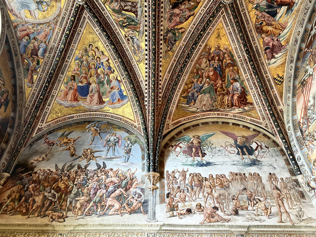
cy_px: 118
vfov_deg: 53.1
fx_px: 237
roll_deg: +0.0
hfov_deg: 67.3
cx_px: 158
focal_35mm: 26
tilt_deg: +42.9
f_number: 1.5
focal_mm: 5.7
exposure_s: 1/60
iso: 160
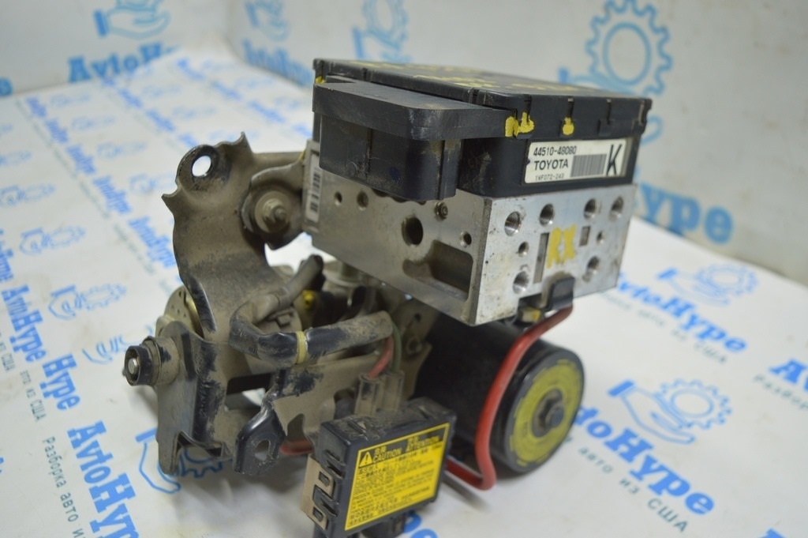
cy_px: 269
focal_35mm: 33
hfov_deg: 57.3
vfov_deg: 39.9
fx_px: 740
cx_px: 404
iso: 400
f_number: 3.8
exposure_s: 1/40
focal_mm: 22
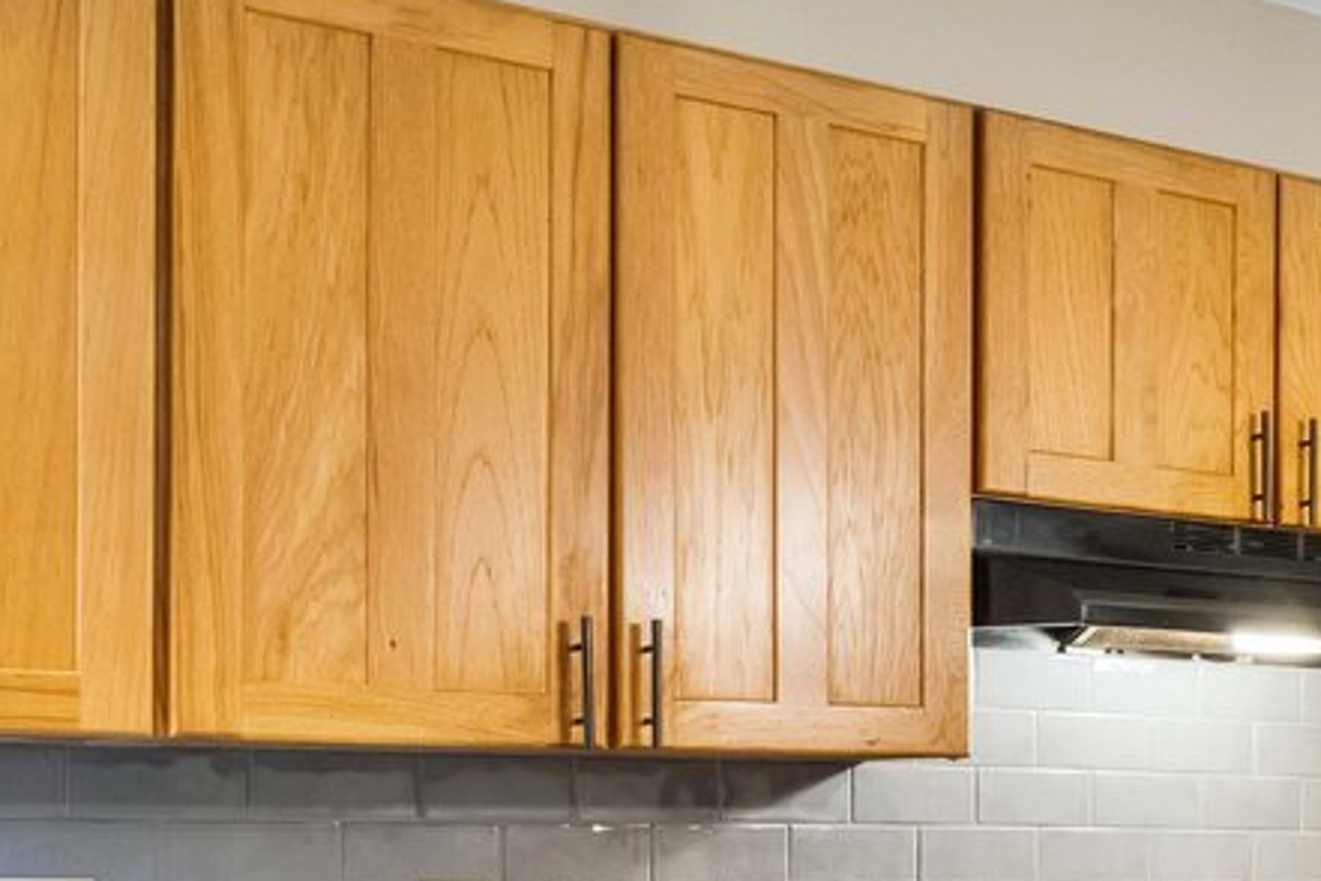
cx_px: 1959
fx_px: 2385
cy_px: 853
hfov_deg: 24.4
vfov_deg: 20.3
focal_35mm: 65
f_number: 9
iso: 640
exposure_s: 1
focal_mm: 14
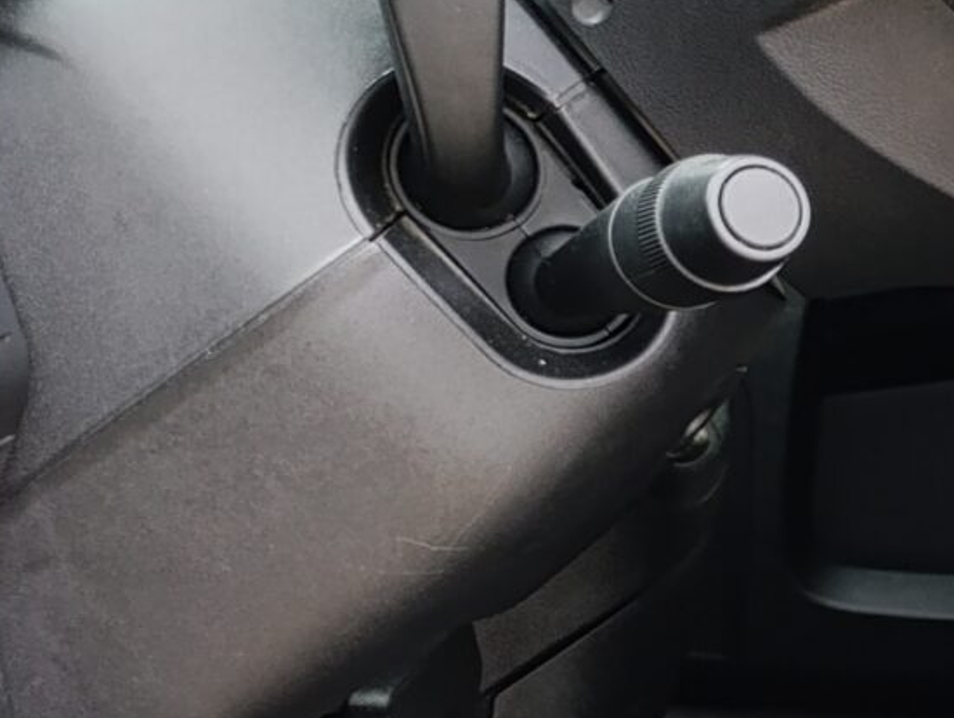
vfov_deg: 13.7
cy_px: 690
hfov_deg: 15.2
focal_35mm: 107
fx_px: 2953
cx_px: 1846
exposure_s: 1/100
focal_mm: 6.14
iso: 320
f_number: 1.6
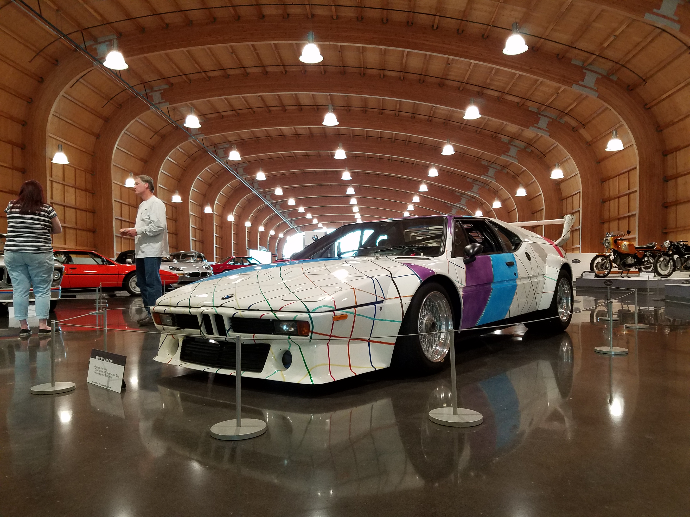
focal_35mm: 27
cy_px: 258
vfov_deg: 51.4
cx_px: 345
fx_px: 538
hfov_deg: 65.3
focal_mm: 4.25
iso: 160
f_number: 1.7
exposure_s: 1/60
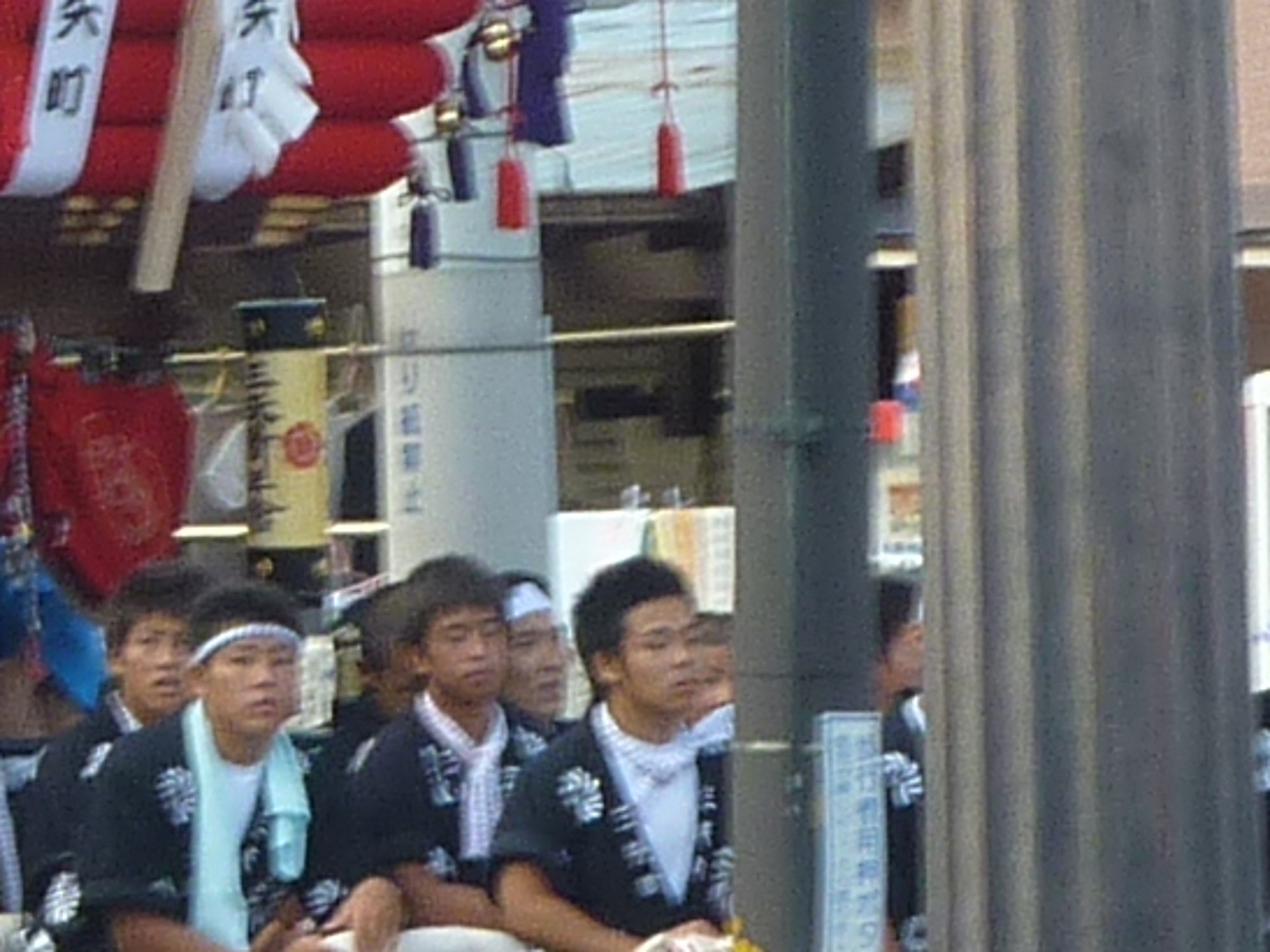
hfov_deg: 3.5
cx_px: -179
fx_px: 20614
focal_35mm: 562
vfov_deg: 2.6
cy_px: 446
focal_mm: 13.7
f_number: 4.2
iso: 80
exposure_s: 1/125
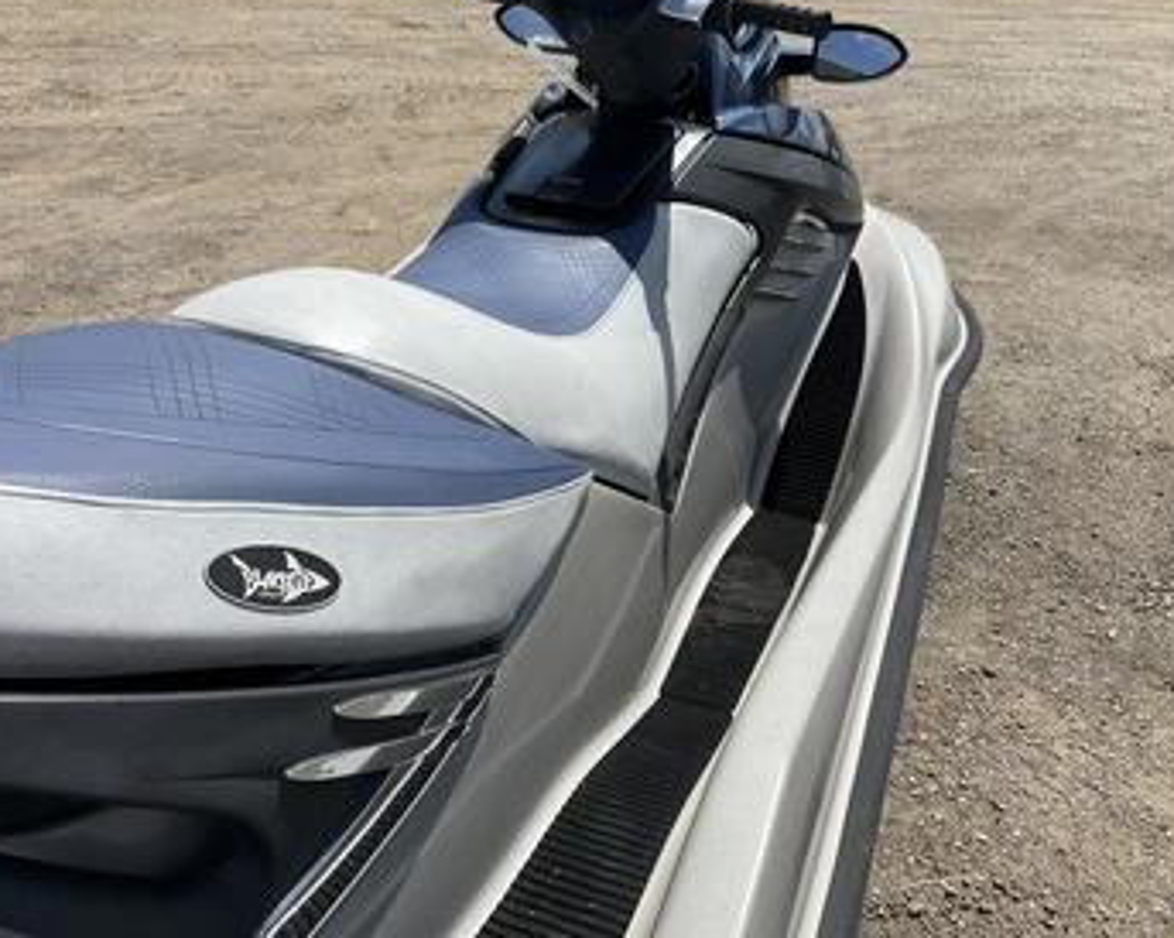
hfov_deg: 54.2
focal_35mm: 33
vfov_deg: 44.5
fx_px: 1146
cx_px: 589
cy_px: 466
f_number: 1.8
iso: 25
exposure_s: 1/2320
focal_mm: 3
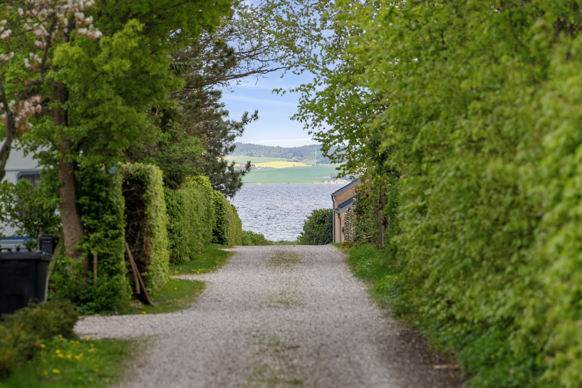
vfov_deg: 6.1
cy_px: 194
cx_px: 291
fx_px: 3637
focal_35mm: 225
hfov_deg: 9.1
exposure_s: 1/500
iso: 100
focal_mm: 150
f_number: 5.6
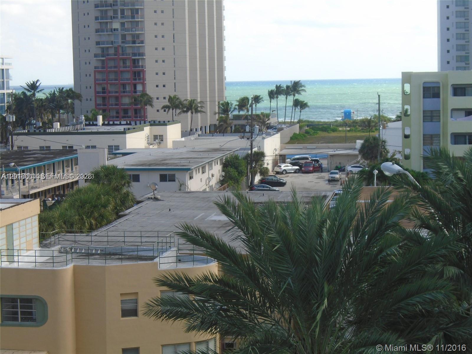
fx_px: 1077
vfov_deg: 18.7
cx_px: 236
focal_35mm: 79
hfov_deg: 24.7
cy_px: 177
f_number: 6.1
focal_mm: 14
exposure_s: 1/200
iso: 100
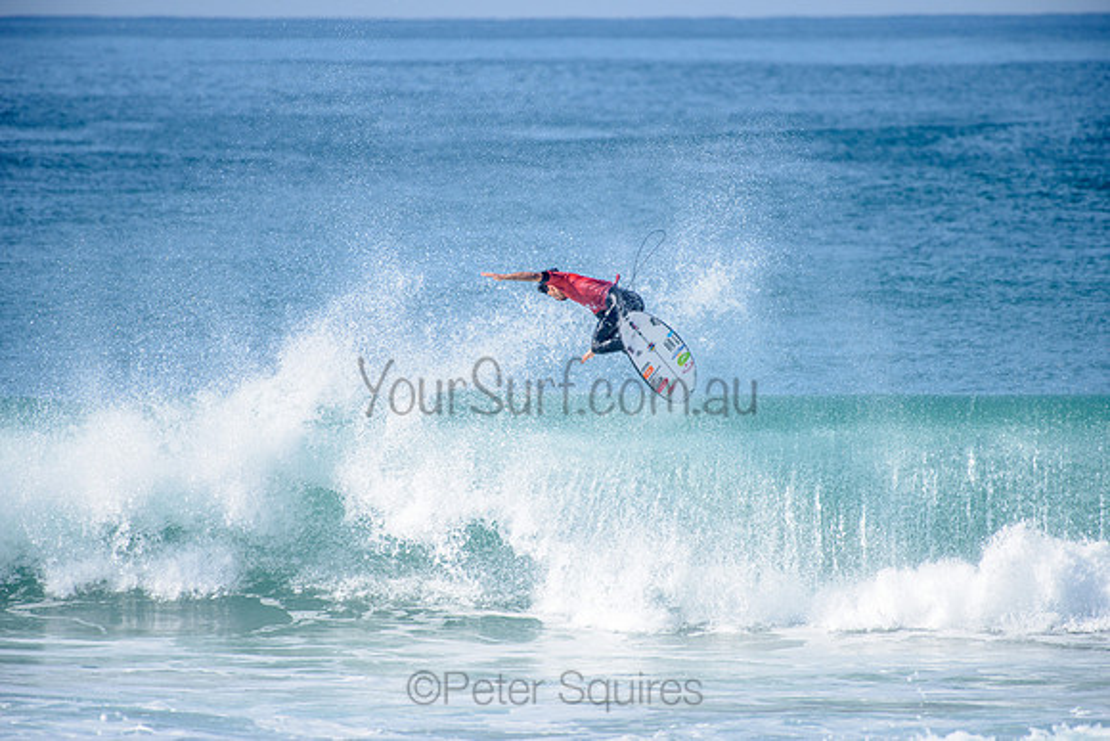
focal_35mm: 500
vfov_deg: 2.8
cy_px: 370
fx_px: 15420
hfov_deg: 4.1
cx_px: 555
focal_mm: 500
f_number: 5.6
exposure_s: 1/2500
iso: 250
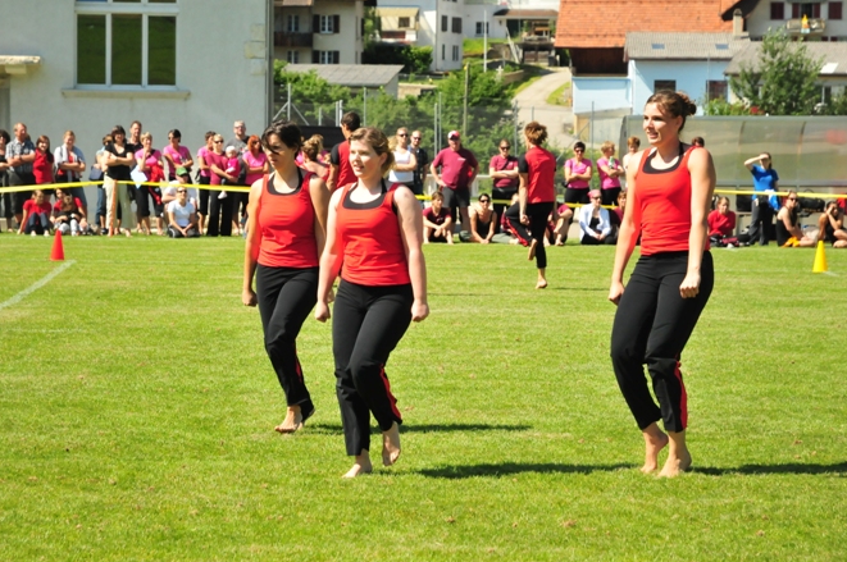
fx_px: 2984
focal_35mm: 127
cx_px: 390
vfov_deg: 10.8
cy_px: 230
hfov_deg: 16.2
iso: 1000
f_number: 4.5
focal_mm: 70
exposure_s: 1/5000
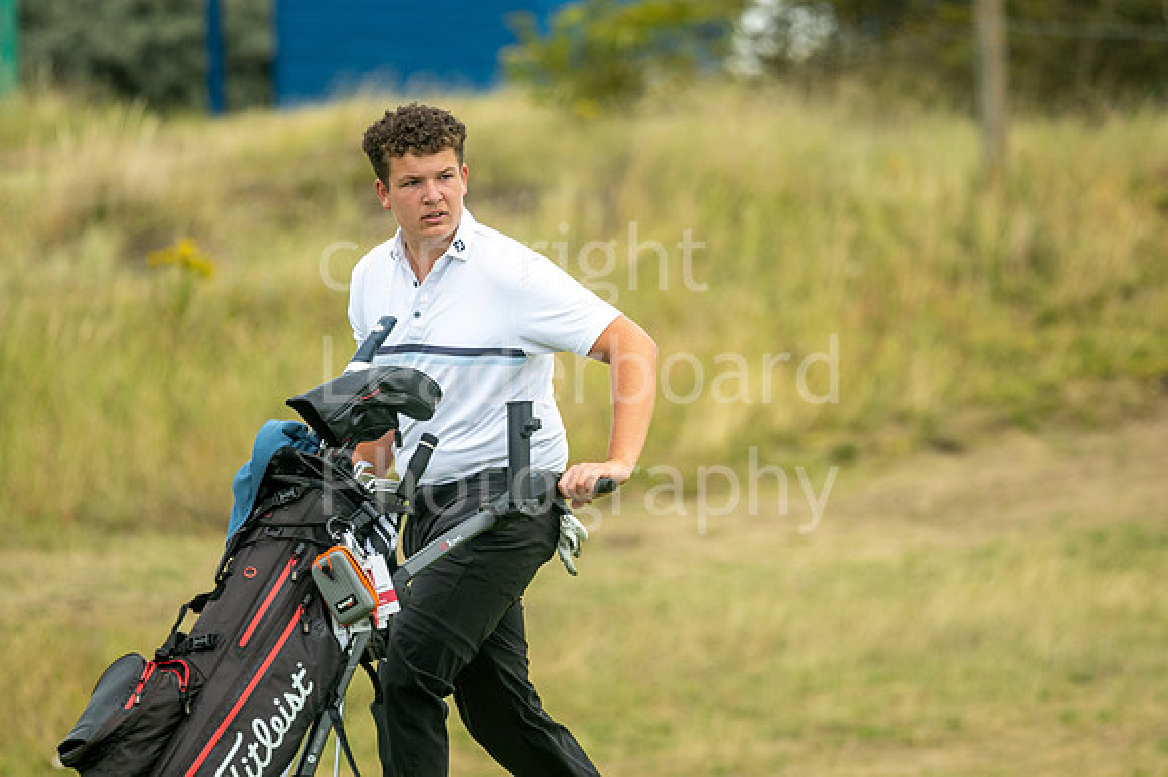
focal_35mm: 450
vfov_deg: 3.1
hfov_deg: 4.6
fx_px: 14591
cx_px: 584
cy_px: 388
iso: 200
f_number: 4
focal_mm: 300
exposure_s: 1/1000
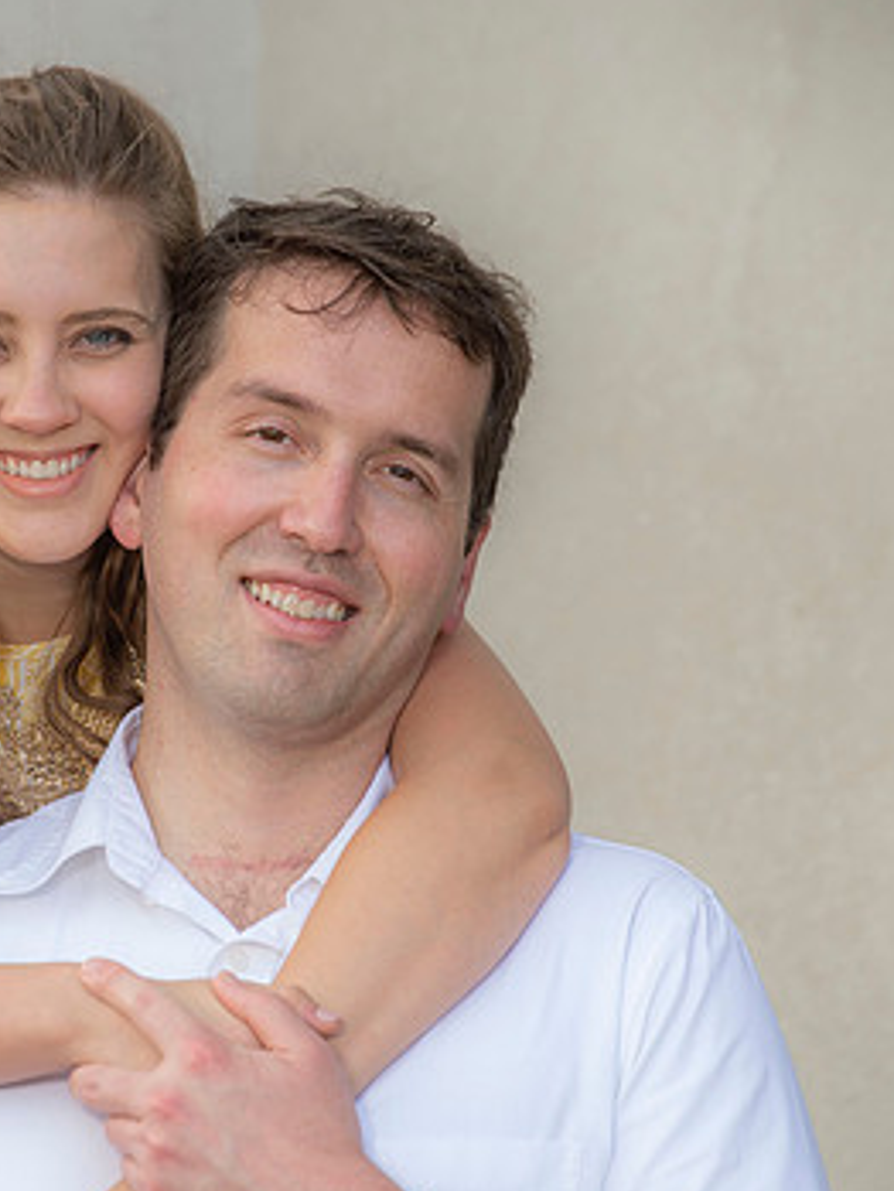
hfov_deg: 3.8
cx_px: 175
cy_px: 728
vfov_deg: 5.1
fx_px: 13353
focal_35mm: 388
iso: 250
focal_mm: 200
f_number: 5.6
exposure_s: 1/250
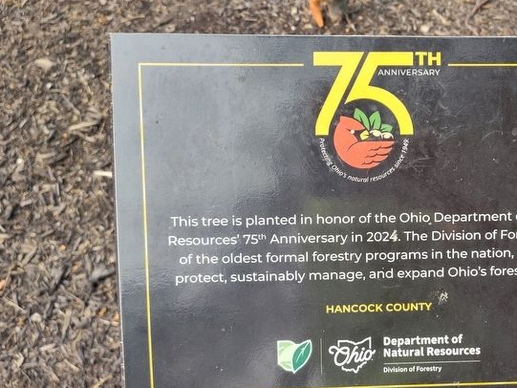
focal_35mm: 34
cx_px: 366
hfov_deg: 52.3
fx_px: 508
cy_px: 187
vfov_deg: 41.8
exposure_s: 1/586
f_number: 1.8
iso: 100
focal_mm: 5.56
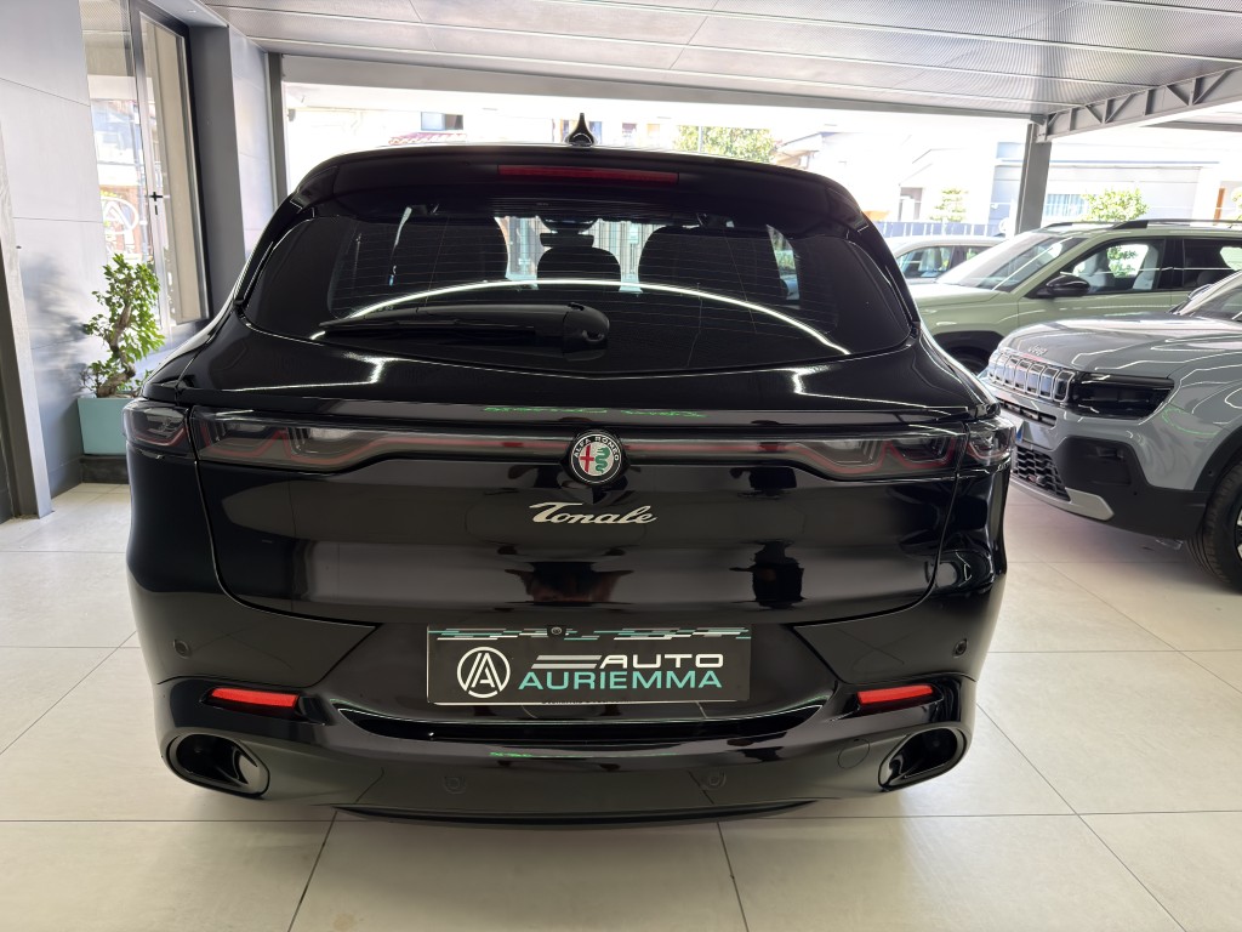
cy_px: 466
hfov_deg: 71.6
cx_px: 621
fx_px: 861
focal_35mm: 24
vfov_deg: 56.8
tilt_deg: -13.9
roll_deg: -0.9
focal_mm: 6.76
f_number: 1.78
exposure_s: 1/100
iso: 250
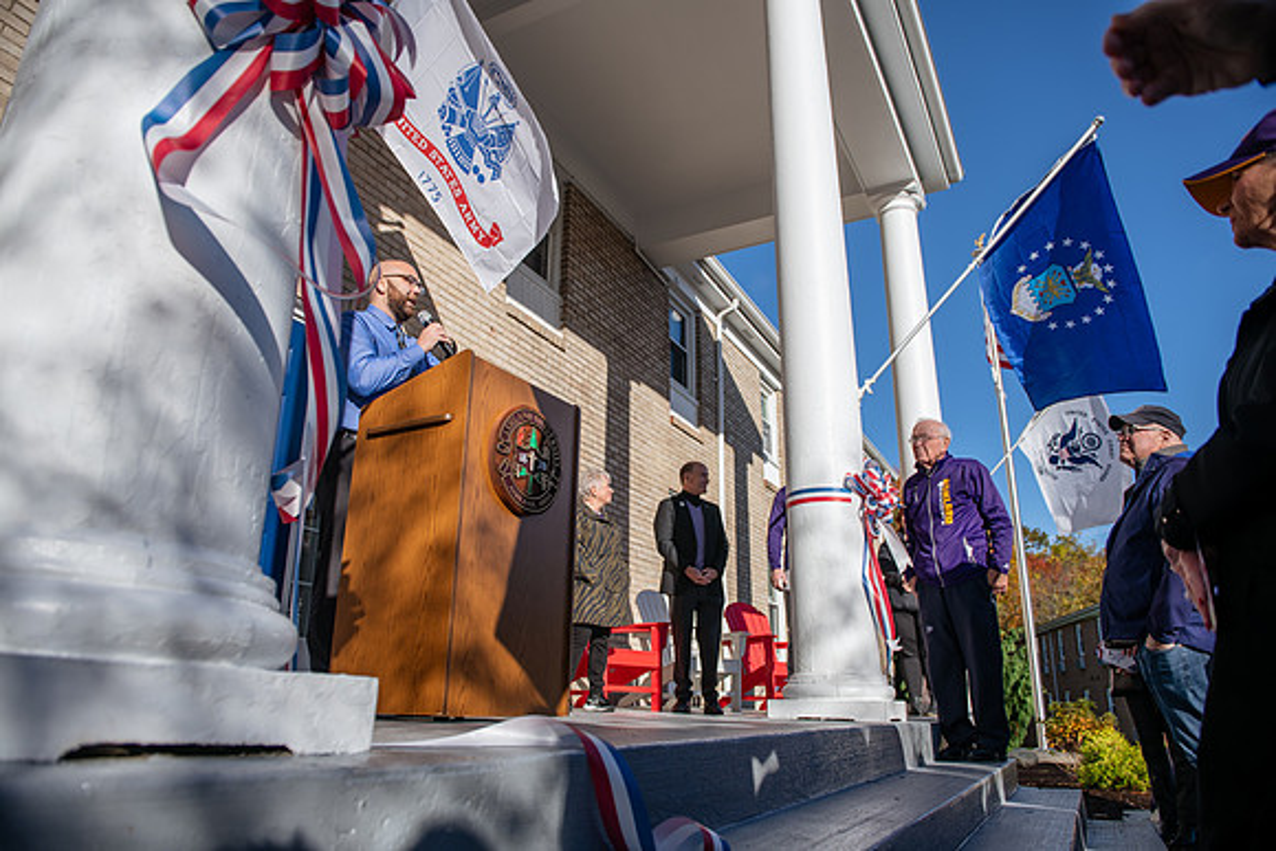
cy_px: 426
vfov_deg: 53.2
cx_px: 638
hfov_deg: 73.7
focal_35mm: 24
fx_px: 851
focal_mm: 24
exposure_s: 1/1000
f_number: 3.5
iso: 80
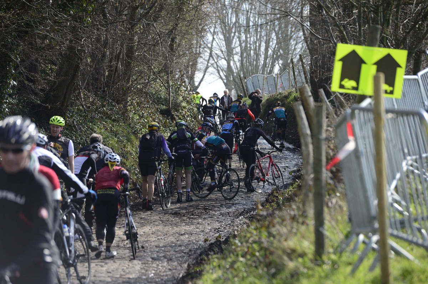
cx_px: 214
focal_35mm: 190
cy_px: 142
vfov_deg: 7.2
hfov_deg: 10.8
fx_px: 2257
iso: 500
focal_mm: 190
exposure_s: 1/1000
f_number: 5
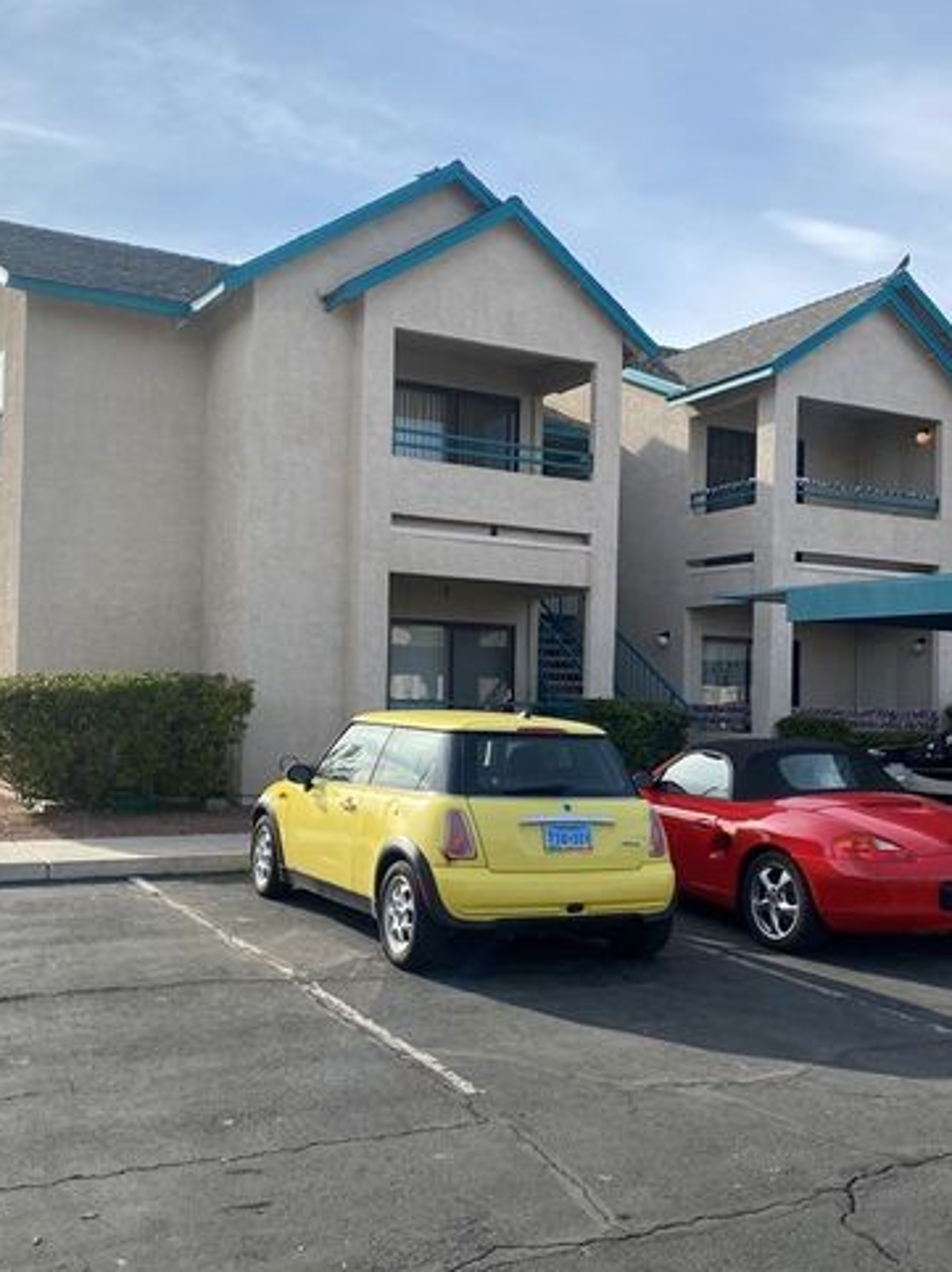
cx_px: 480
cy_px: 703
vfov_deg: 51.3
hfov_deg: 39.6
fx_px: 1321
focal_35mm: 36
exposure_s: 1/2688
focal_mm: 4.25
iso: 32
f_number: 1.8
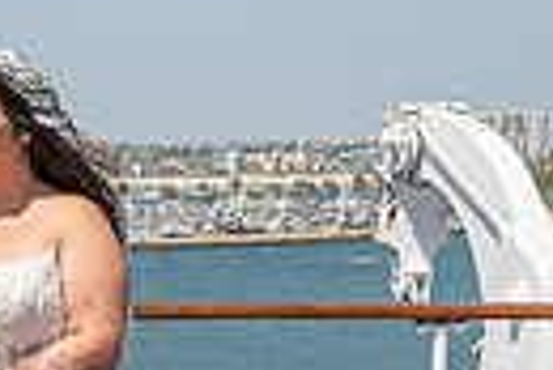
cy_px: 347
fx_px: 1645
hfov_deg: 17.1
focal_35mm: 107
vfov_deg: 12.7
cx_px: -289
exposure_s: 1/200
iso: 200
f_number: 11
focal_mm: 24
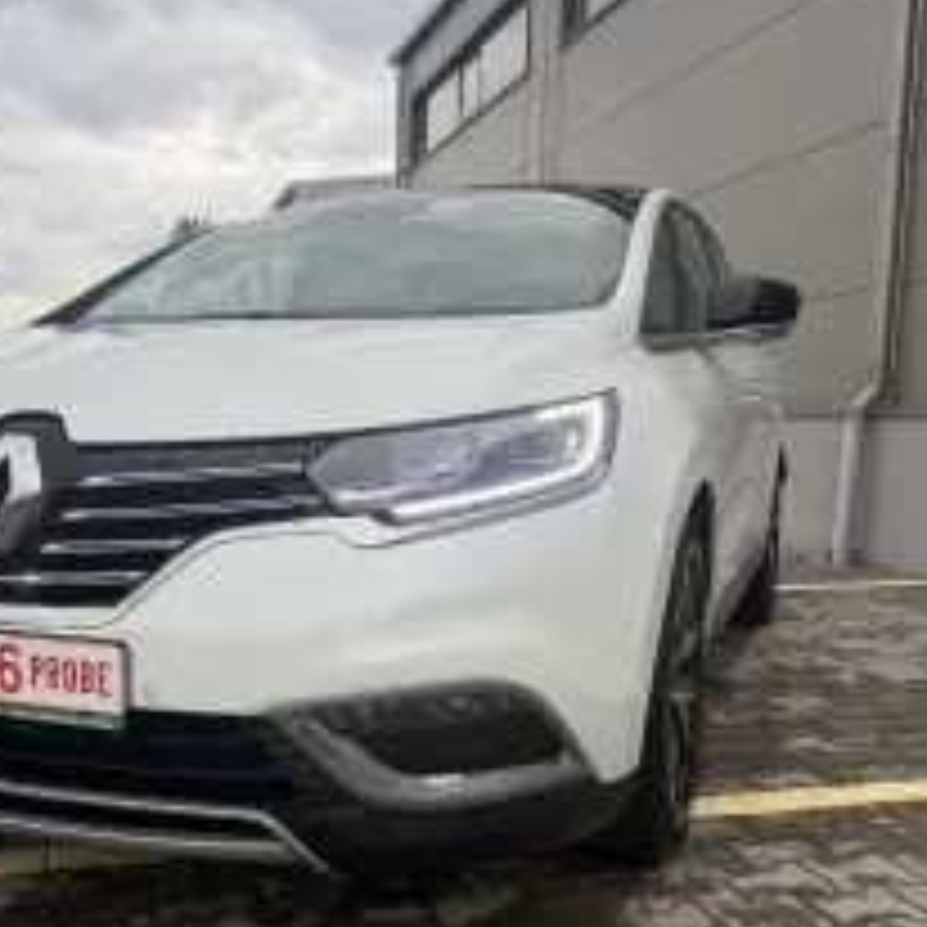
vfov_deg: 44.6
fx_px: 1121
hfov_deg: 44.7
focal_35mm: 37
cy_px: 580
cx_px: 382
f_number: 1.78
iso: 80
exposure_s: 1/632
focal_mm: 6.76
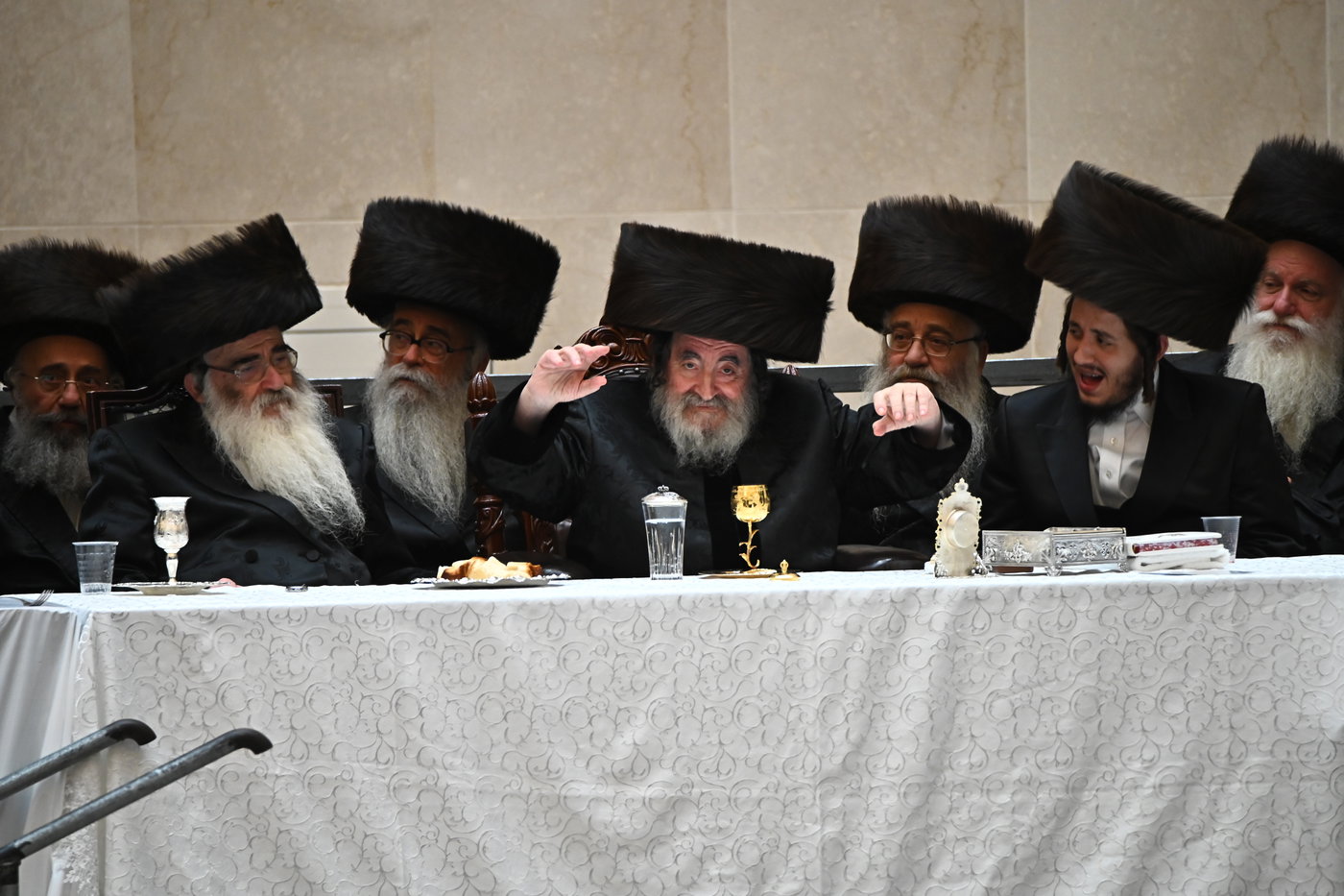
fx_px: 22396
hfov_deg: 3.4
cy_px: 448
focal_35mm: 600
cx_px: 672
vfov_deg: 2.3
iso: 3200
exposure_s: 1/200
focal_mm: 600
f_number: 6.3
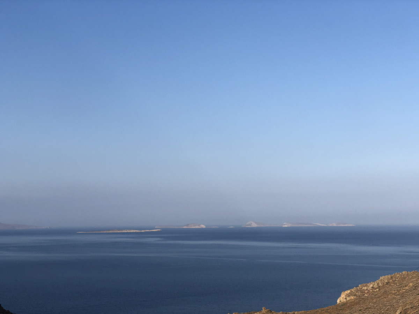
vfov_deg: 28.0
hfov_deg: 36.8
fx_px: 629
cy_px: 157
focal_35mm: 52
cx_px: 210
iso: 16
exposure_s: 1/1230
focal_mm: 6
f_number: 2.4
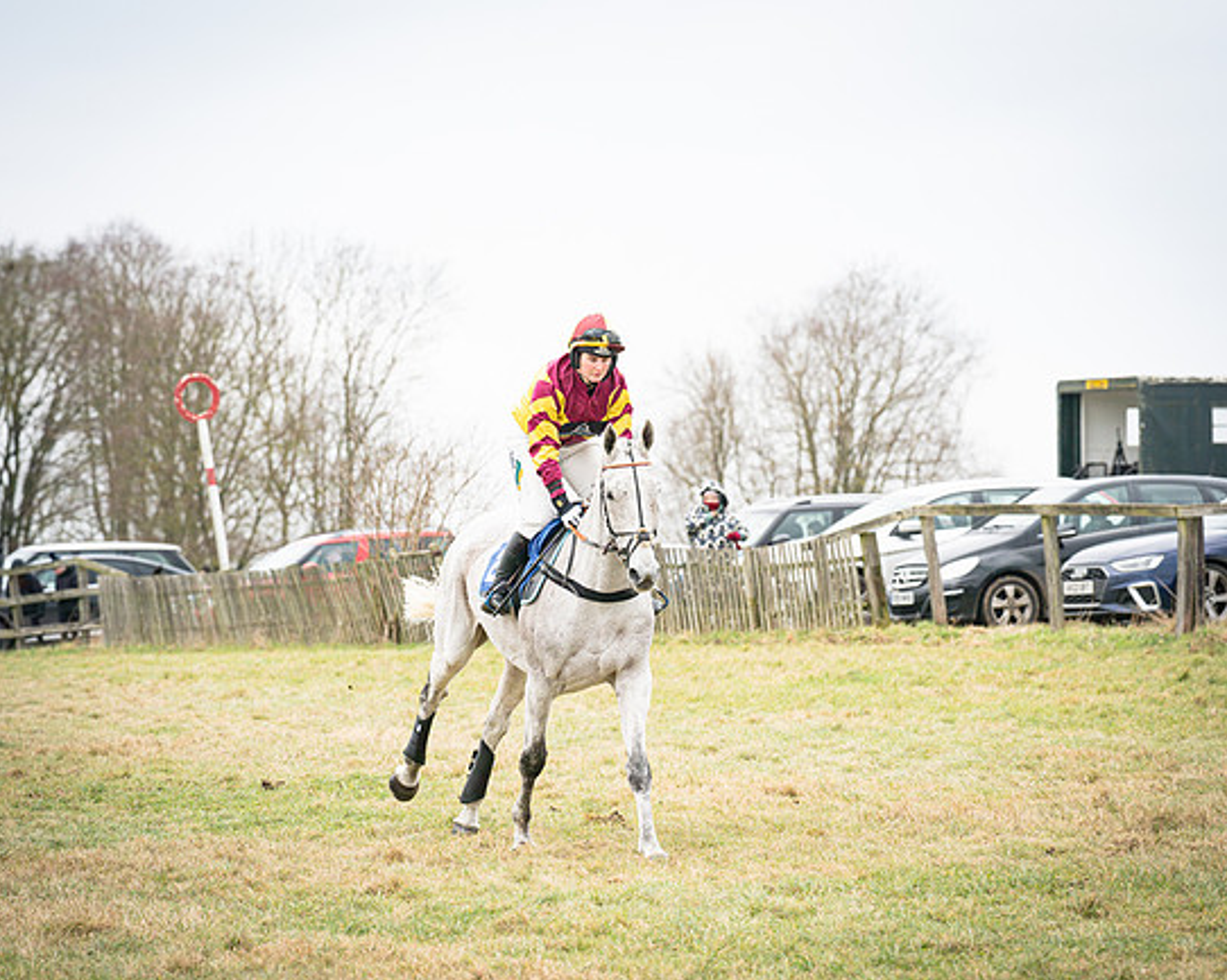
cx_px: 615
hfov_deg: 12.2
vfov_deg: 9.8
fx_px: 5735
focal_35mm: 158
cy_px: 500
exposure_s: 1/1000
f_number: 4.5
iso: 500
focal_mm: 135
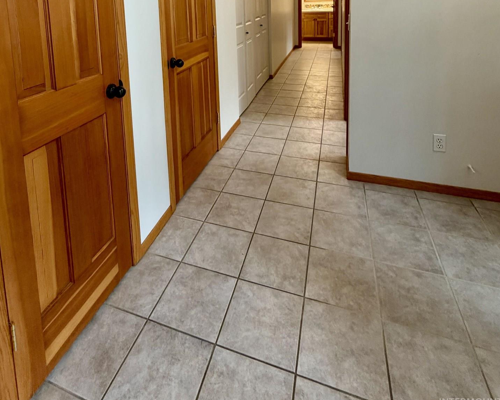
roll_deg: +1.2
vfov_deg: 54.5
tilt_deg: -7.0
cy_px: 36
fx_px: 326
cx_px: 218
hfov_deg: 74.7
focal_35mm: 22
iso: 250
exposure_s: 1/60
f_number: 2.2
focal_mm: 2.22
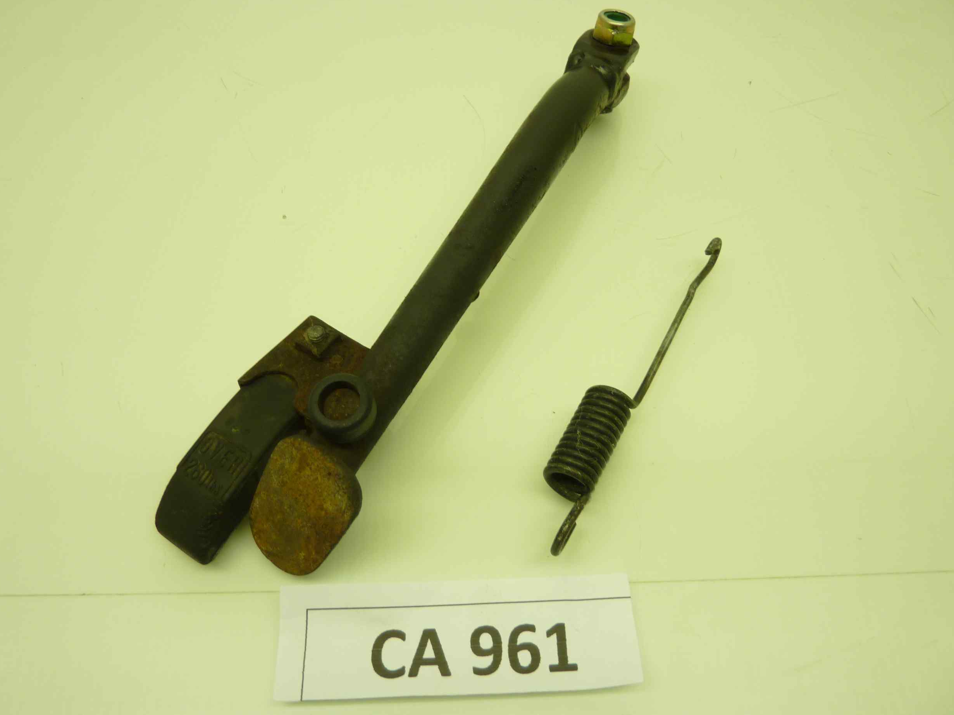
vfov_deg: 53.1
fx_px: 716
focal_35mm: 26
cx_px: 472
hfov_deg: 67.3
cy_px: 358
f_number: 3.3
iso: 80
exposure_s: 1/30
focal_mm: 4.1
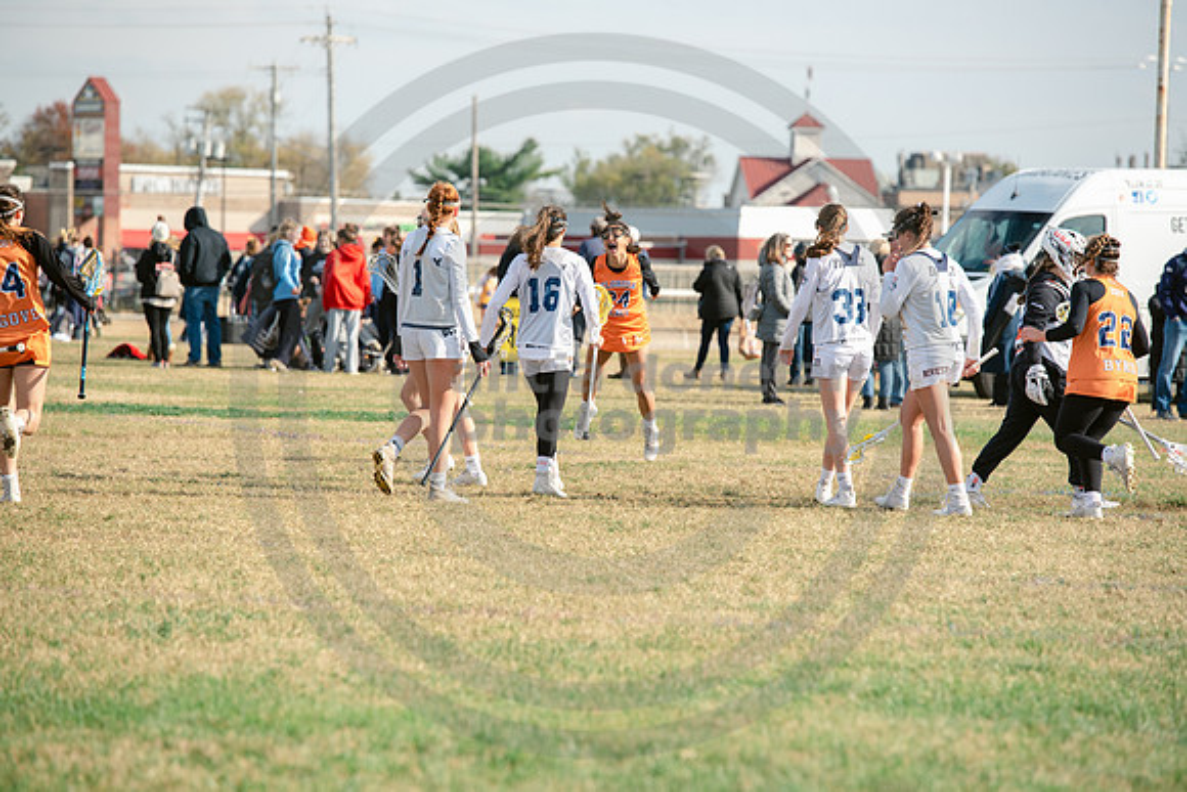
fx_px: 6596
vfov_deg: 6.9
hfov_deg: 10.3
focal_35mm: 200
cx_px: 594
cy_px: 396
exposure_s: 1/1600
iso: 250
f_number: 5
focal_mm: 200
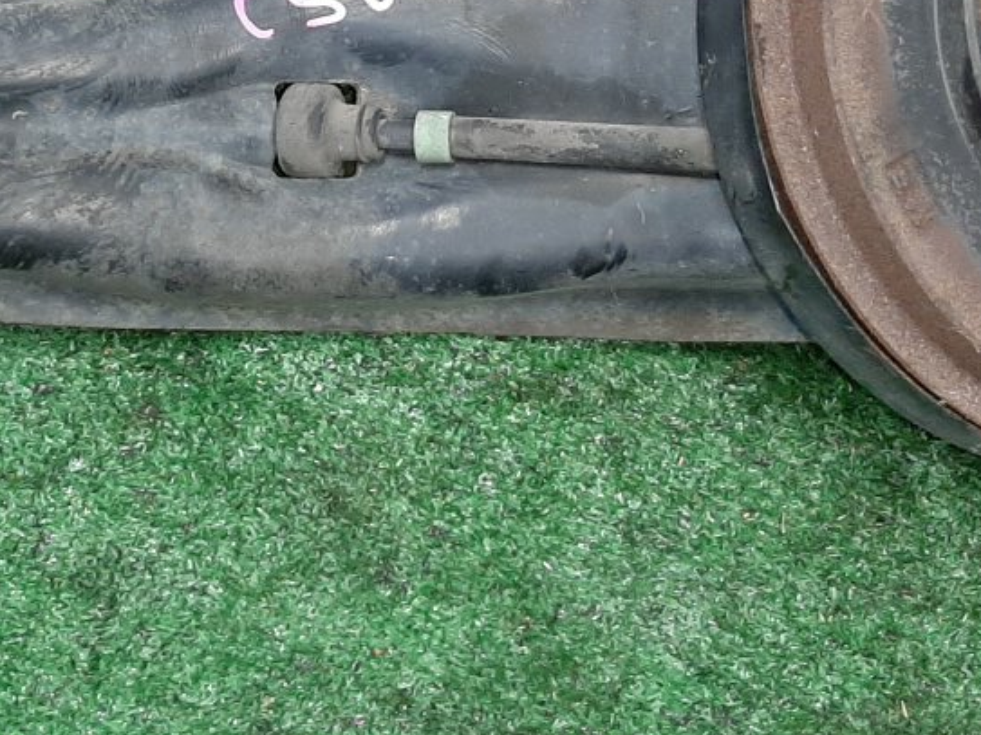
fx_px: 1955
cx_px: 343
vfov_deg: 21.1
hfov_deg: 28.0
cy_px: 170
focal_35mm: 69
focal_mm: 3.93
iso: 170
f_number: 1.7
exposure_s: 1/33
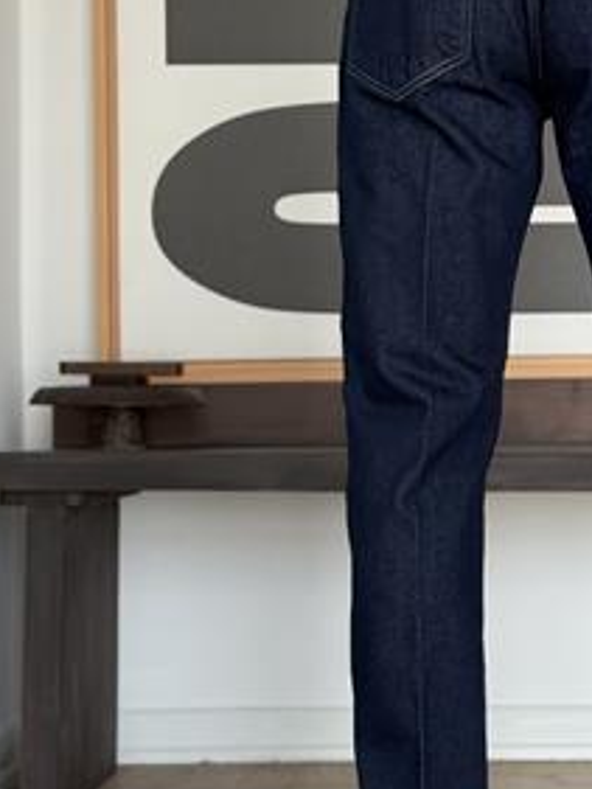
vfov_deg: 21.5
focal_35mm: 91
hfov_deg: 16.1
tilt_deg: +0.8
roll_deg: +0.2
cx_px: 527
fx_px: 2073
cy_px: 333
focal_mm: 6.76
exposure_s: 1/242
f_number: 1.78
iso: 100
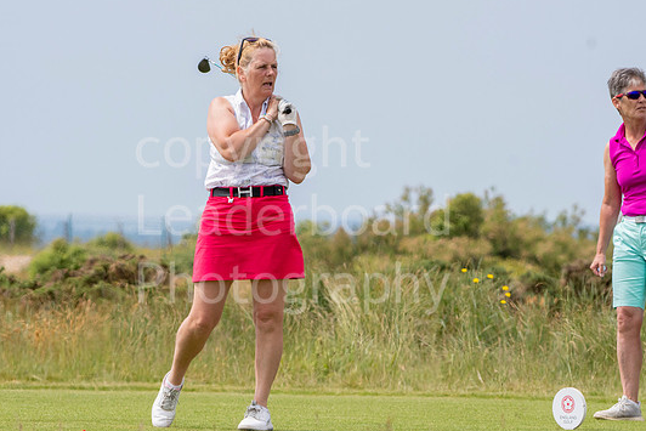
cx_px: 295
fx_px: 6461
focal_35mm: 360
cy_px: 226
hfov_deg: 5.7
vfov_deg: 3.8
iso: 500
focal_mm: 220
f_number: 7.1
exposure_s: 1/1600
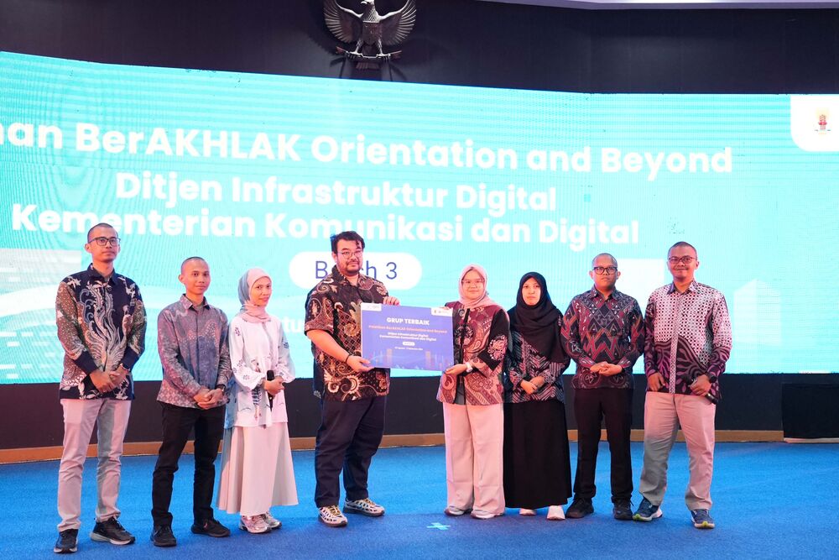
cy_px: 280
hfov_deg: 47.4
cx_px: 420
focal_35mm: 41
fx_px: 956
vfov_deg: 32.6
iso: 8000
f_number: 4
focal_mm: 41
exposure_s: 1/125
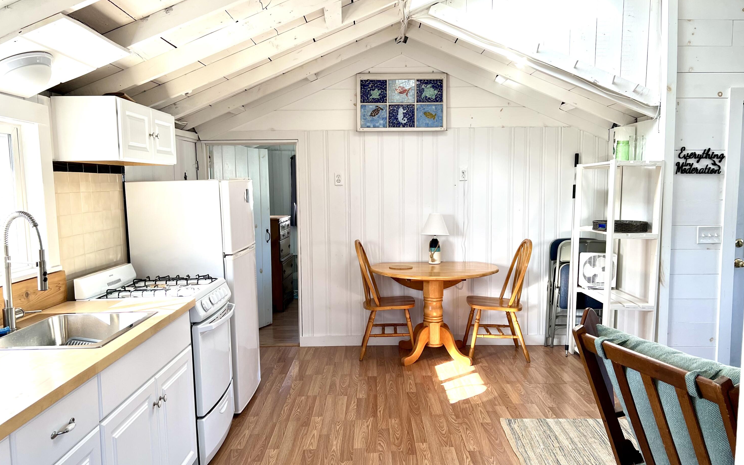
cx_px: 371
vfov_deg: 44.5
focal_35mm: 28
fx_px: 568
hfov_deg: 66.5
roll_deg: +1.5
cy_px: 233
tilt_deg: -5.5
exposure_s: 1/157
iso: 50
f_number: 1.5
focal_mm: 5.7
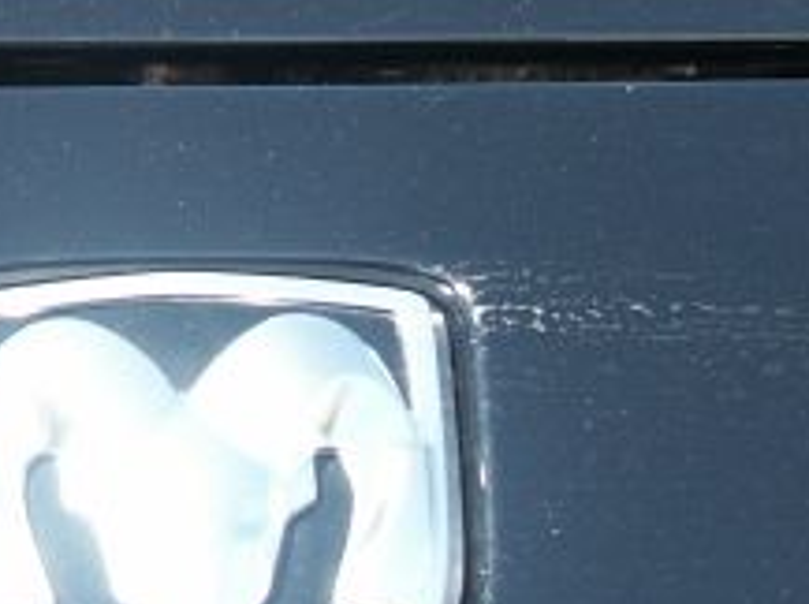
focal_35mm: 229
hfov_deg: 8.6
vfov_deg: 6.4
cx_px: 119
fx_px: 5343
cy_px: -22
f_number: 3.5
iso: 100
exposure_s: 1/250
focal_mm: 15.44
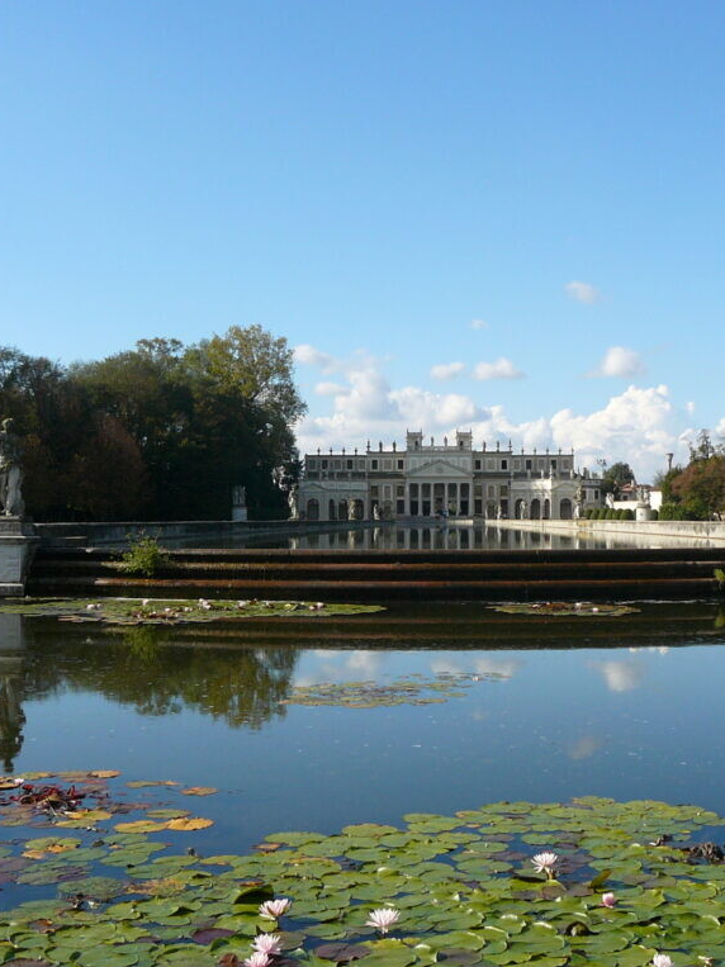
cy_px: 483
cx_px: 431
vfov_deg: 40.4
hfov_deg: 30.8
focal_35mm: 47
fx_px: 1313
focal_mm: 5.2
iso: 80
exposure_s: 1/400
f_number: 5
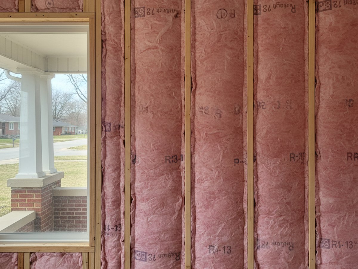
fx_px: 238
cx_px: 179
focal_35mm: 23
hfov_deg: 73.9
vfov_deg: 58.9
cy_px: 134
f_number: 1.8
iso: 617
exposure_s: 1/1430
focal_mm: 6.4
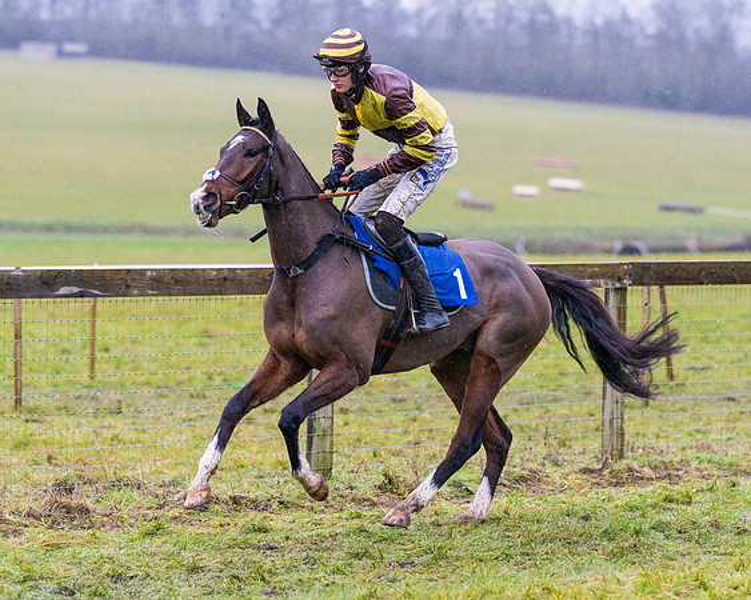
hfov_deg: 10.8
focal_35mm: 178
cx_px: 416
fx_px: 3954
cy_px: 307
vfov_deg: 8.7
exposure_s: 1/1600
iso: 2500
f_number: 2.8
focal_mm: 135
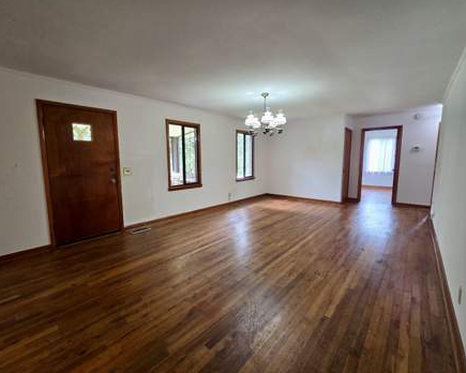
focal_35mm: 14
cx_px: 220
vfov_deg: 88.0
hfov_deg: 100.6
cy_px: 189
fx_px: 193
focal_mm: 2.2
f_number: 2.2
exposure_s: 1/60
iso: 200
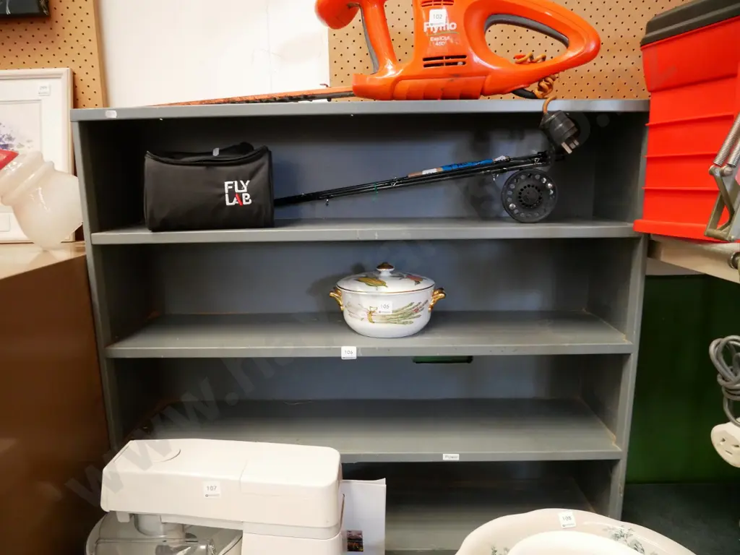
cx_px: 370
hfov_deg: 71.6
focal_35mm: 24
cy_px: 278
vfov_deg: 56.8
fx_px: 513
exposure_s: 1/50
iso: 3200
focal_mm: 12
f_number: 4
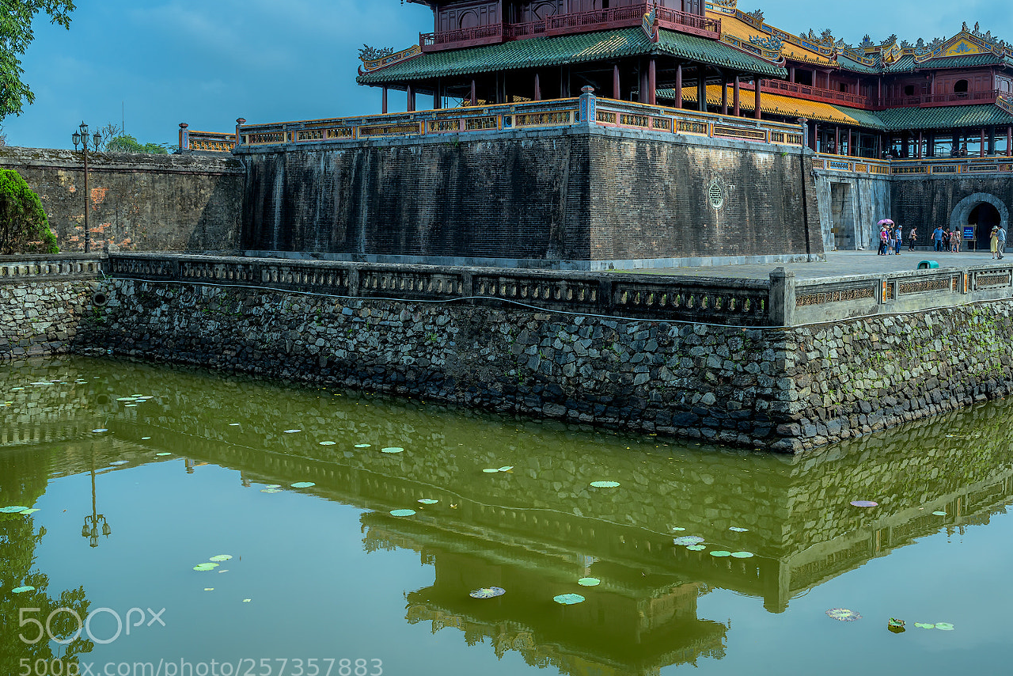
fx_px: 1126
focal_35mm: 40
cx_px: 602
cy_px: 307
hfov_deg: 48.2
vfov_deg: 33.4
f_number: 11
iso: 200
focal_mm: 32
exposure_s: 1/160
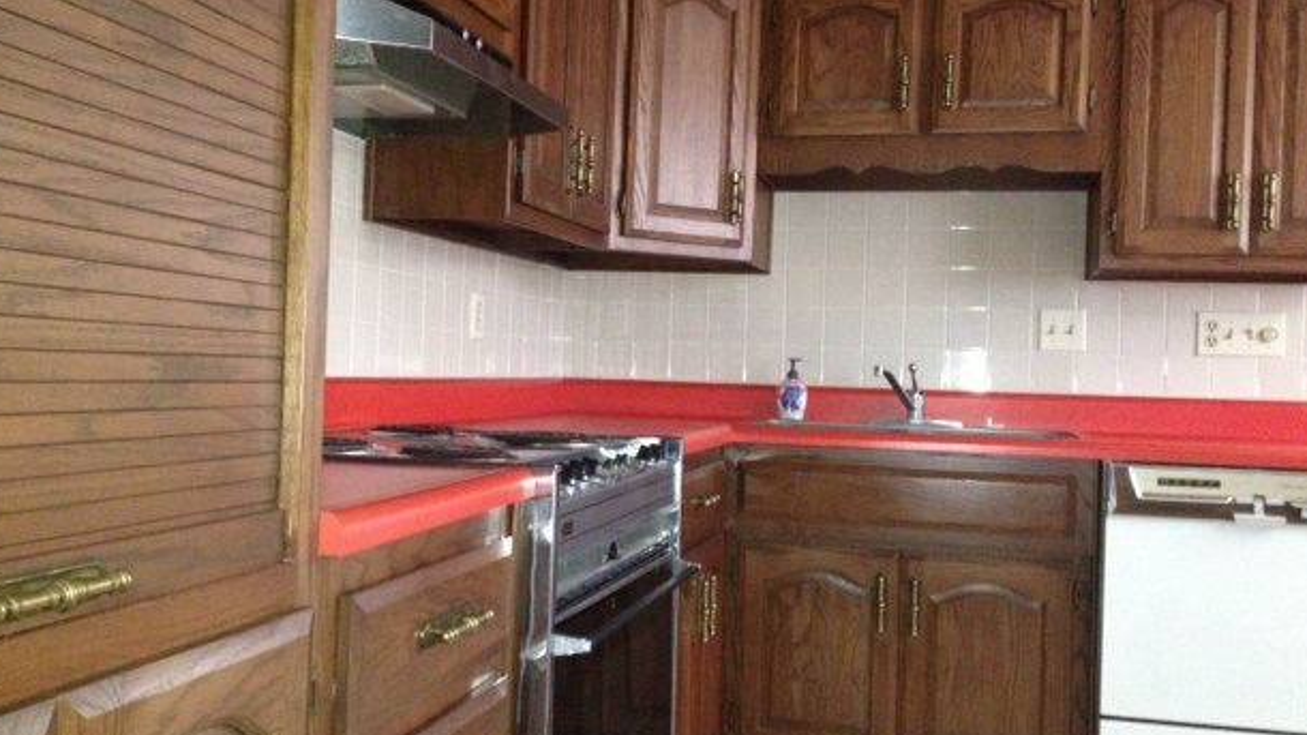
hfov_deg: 50.5
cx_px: 654
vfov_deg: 29.7
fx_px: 1386
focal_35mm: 40
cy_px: 373
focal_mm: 4.28
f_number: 2.4
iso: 800
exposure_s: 1/16
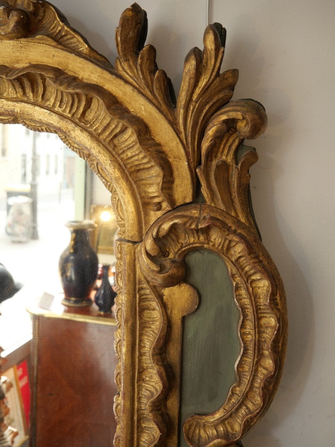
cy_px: 224
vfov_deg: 51.4
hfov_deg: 39.7
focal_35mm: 36
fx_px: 465
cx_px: 168
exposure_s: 1/60
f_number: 4.5
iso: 400
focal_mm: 18
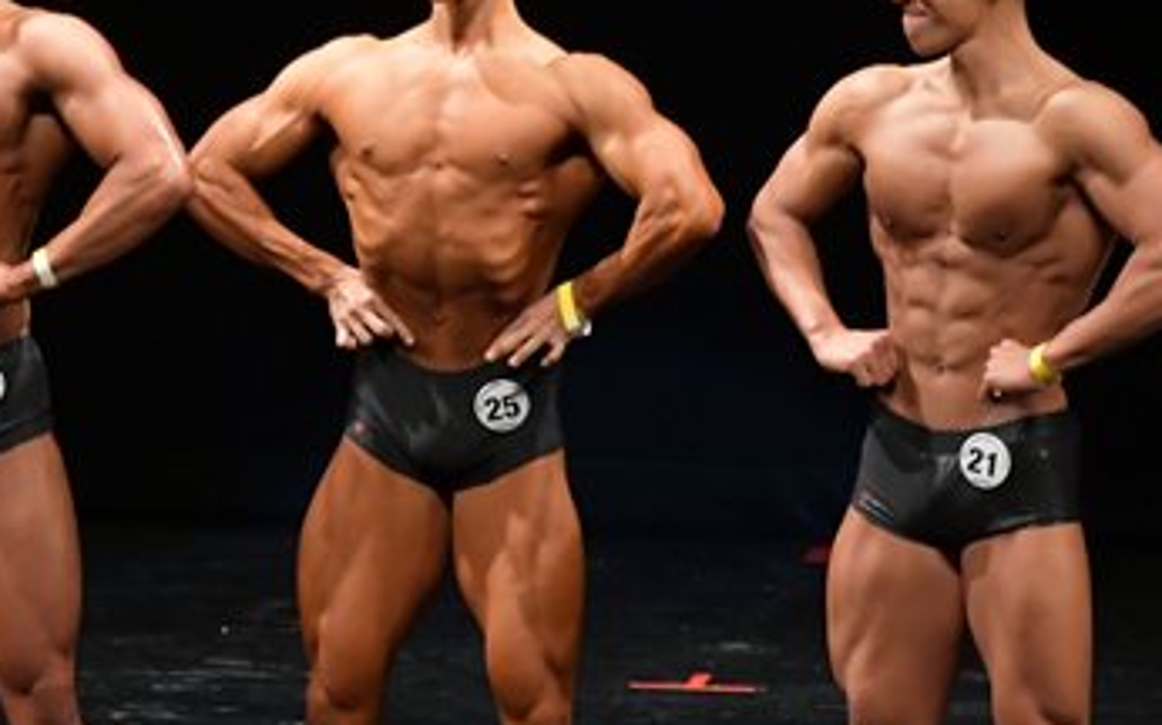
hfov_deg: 4.6
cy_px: 453
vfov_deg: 2.8
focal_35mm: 461
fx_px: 14594
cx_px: 45
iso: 3200
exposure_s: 1/400
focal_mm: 135
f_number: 5.6
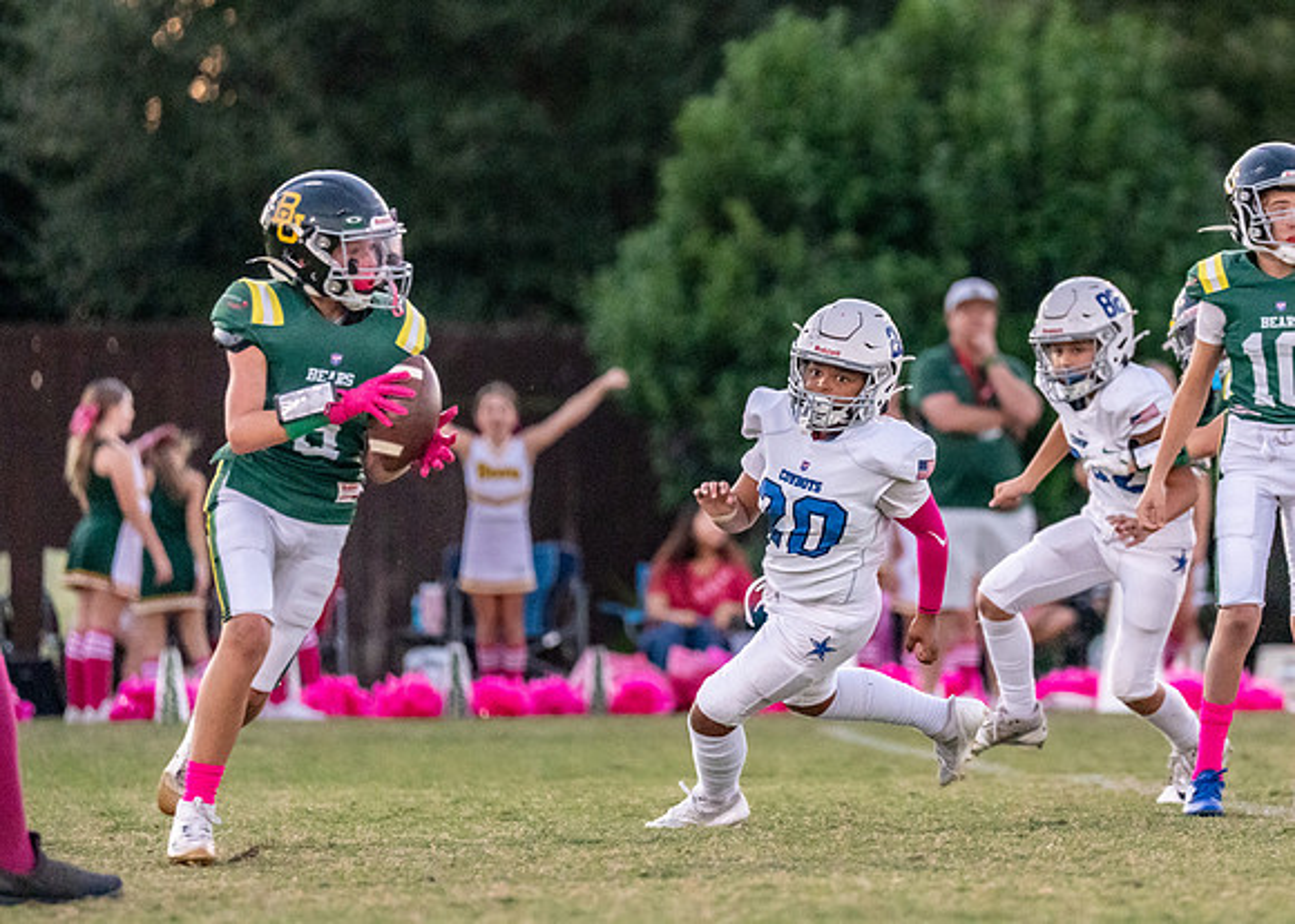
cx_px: 940
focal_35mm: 344
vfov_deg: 4.2
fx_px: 12640
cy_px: 421
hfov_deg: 5.9
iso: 4000
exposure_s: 1/1600
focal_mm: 200
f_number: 2.8
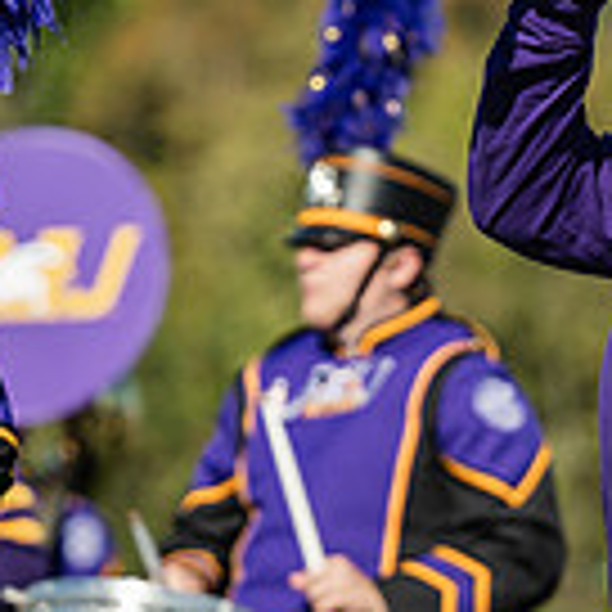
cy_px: -43
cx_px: 351
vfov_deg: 3.6
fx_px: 9781
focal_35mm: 489
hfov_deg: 3.6
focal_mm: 135
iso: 80
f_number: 3.2
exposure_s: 1/1250
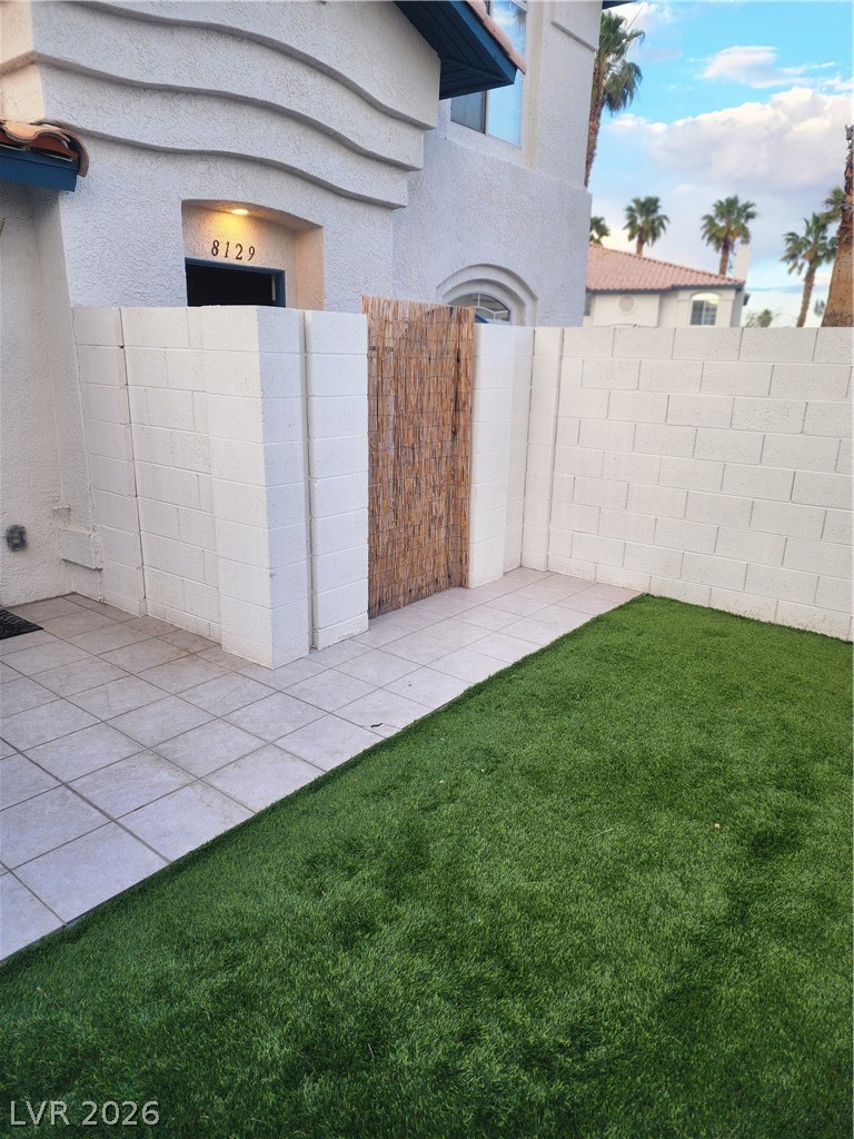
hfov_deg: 58.9
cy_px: 570
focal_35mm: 23
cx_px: 427
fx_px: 757
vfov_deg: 73.9
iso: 25
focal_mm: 6.4
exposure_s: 1/120
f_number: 1.8
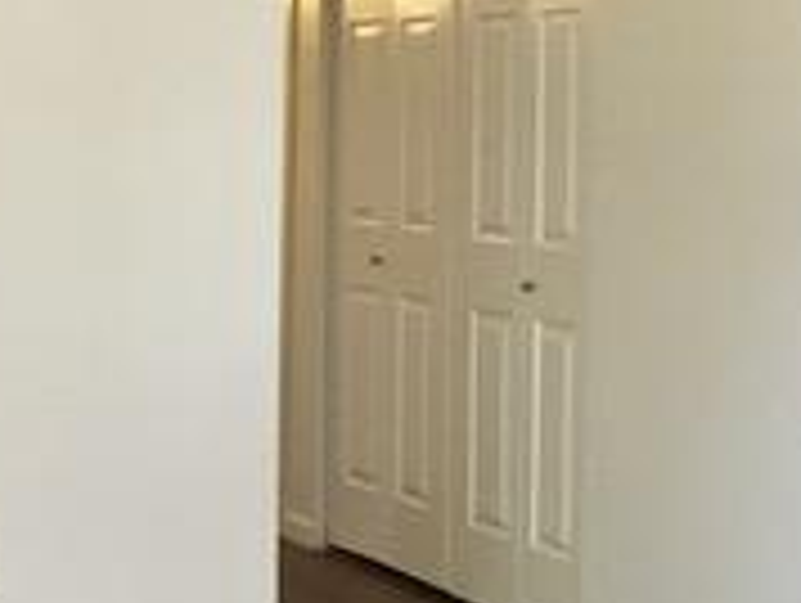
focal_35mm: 104
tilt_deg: -4.3
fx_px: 2410
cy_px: 274
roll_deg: +0.3
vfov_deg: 14.3
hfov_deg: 17.0
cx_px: -428
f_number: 2.2
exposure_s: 1/30
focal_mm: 4.15
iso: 40
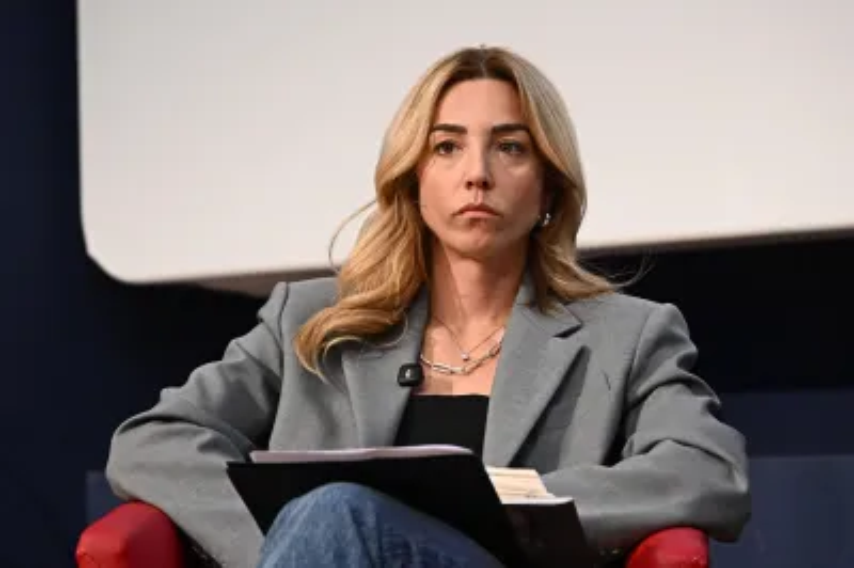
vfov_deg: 7.6
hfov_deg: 11.4
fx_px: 4266
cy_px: 284
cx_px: 427
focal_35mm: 180
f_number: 4
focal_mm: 120
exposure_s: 1/200
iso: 8000
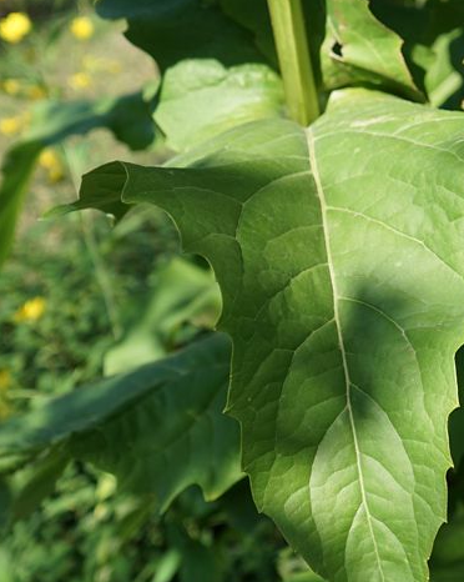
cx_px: 432
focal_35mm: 72
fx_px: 1238
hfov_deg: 20.7
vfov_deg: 26.4
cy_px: 264
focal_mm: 28
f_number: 4
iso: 320
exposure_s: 1/1600
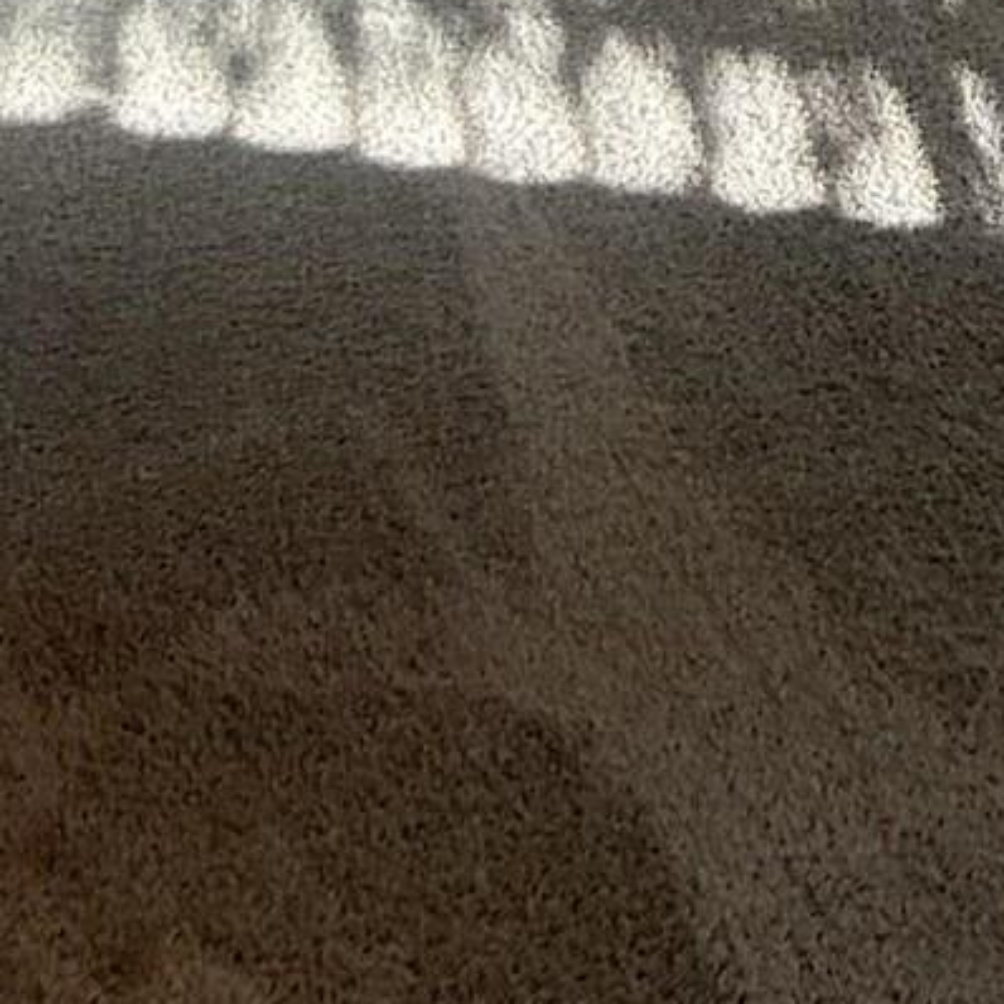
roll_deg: -0.6
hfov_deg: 11.8
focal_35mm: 133
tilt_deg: -9.0
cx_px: 1958
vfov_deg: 11.0
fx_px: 4364
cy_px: -1408
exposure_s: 1/120
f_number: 1.5
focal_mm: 5.7
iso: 80
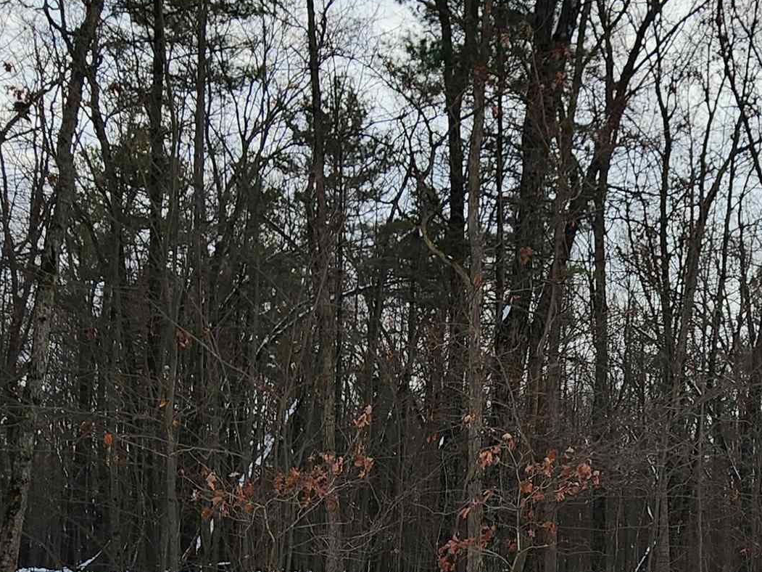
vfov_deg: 34.8
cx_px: 671
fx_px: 836
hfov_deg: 44.9
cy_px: 548
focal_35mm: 38
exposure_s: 1/457
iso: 50
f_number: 2.2
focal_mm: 2.2
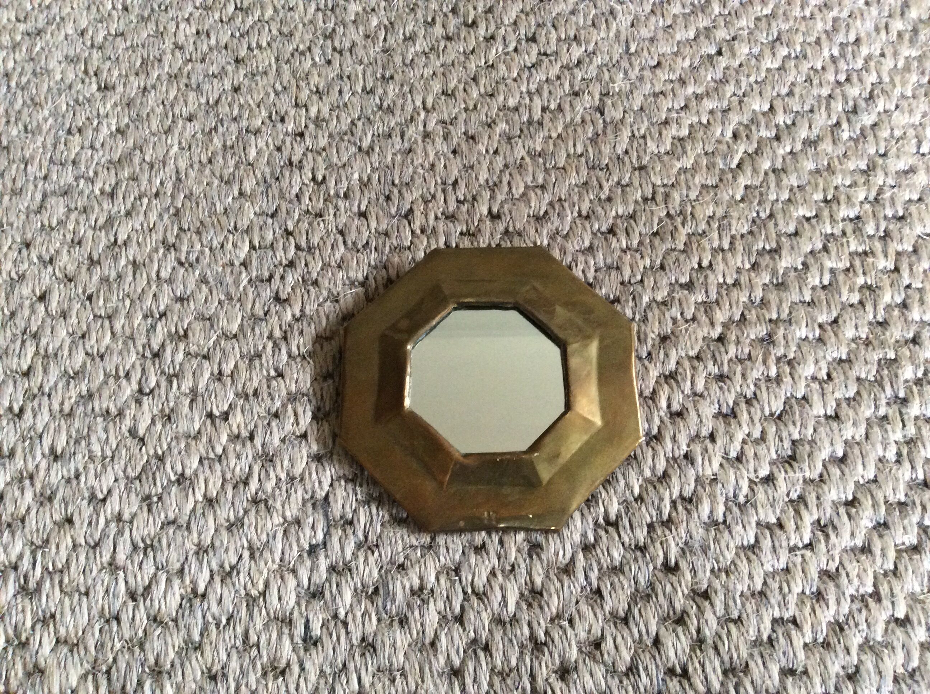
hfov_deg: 56.9
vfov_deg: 44.1
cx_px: 465
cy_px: 347
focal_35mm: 32
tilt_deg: -64.7
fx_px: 858
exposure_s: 1/17
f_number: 2.4
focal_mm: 3.3
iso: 250
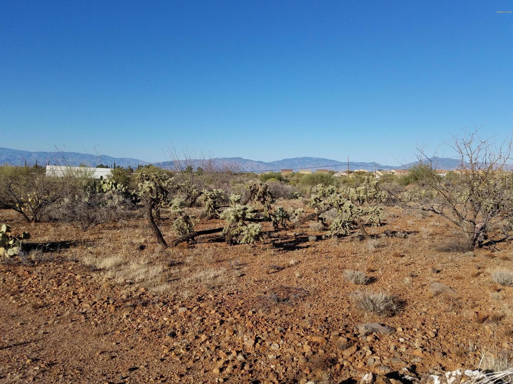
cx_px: 256
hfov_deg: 67.3
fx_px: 385
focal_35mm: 26
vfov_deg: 53.1
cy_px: 192
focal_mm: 4.2
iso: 50
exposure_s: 1/3584
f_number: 1.7
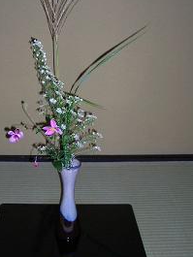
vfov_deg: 34.7
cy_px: 97
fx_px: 409
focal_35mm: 55
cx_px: 75
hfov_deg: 26.5
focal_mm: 6.3
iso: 56
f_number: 3.2
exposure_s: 1/60.1
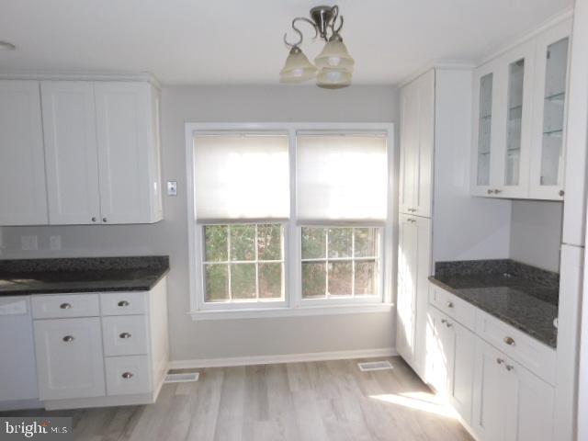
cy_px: 220
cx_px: 294
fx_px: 391
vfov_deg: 58.9
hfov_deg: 73.9
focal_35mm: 23
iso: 125
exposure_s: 1/50
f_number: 3
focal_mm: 4
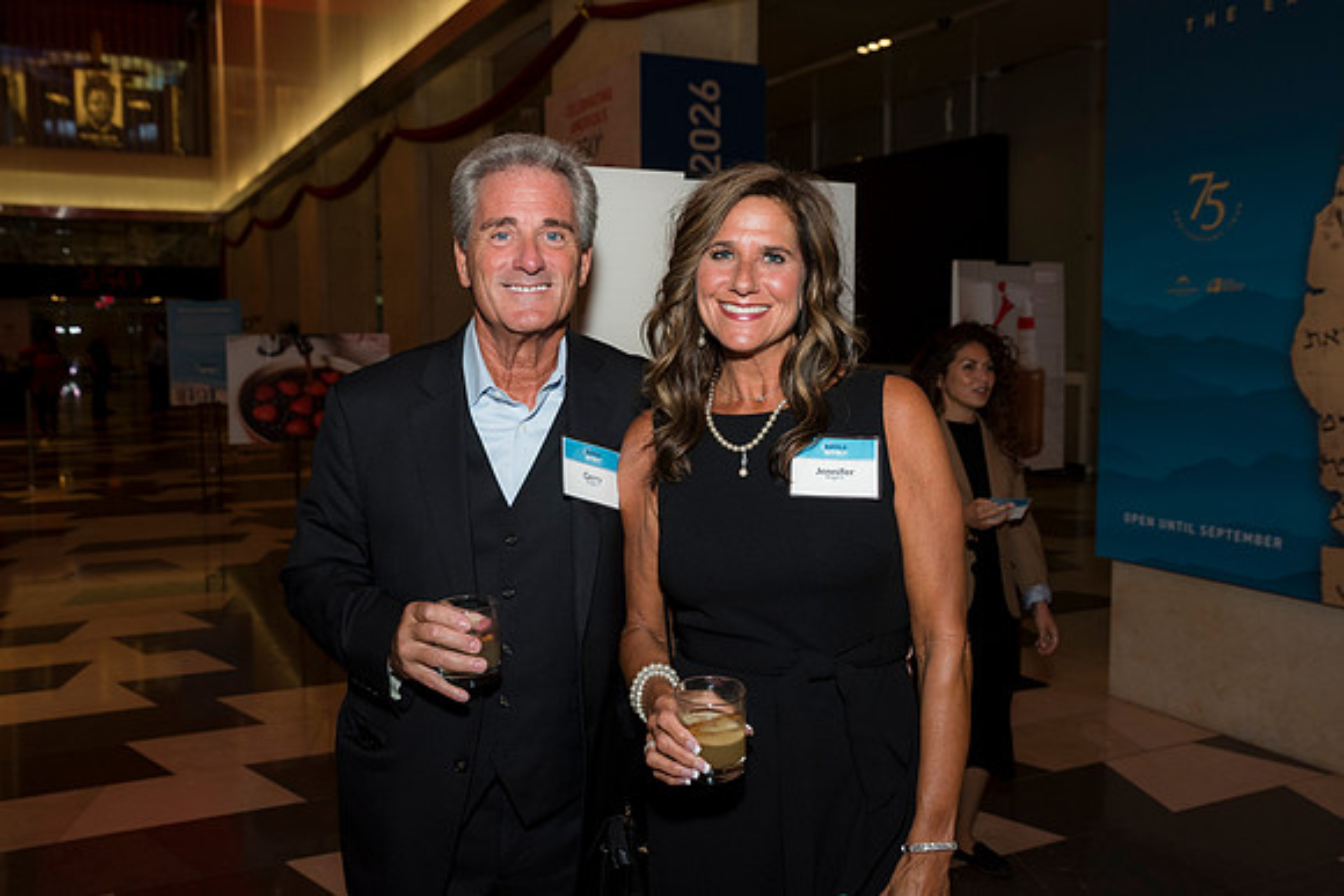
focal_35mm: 32
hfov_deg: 58.7
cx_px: 672
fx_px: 1195
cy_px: 448
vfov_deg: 41.1
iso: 800
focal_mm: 32
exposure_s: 1/125
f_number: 5.6
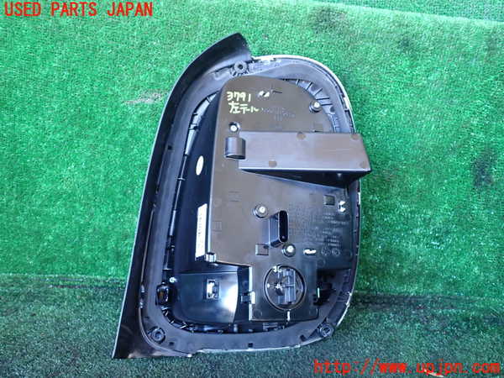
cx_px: 252
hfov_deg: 60.0
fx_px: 437
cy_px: 189
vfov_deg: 46.8
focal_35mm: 30
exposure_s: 1/30
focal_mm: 5.4
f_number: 2.3
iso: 400
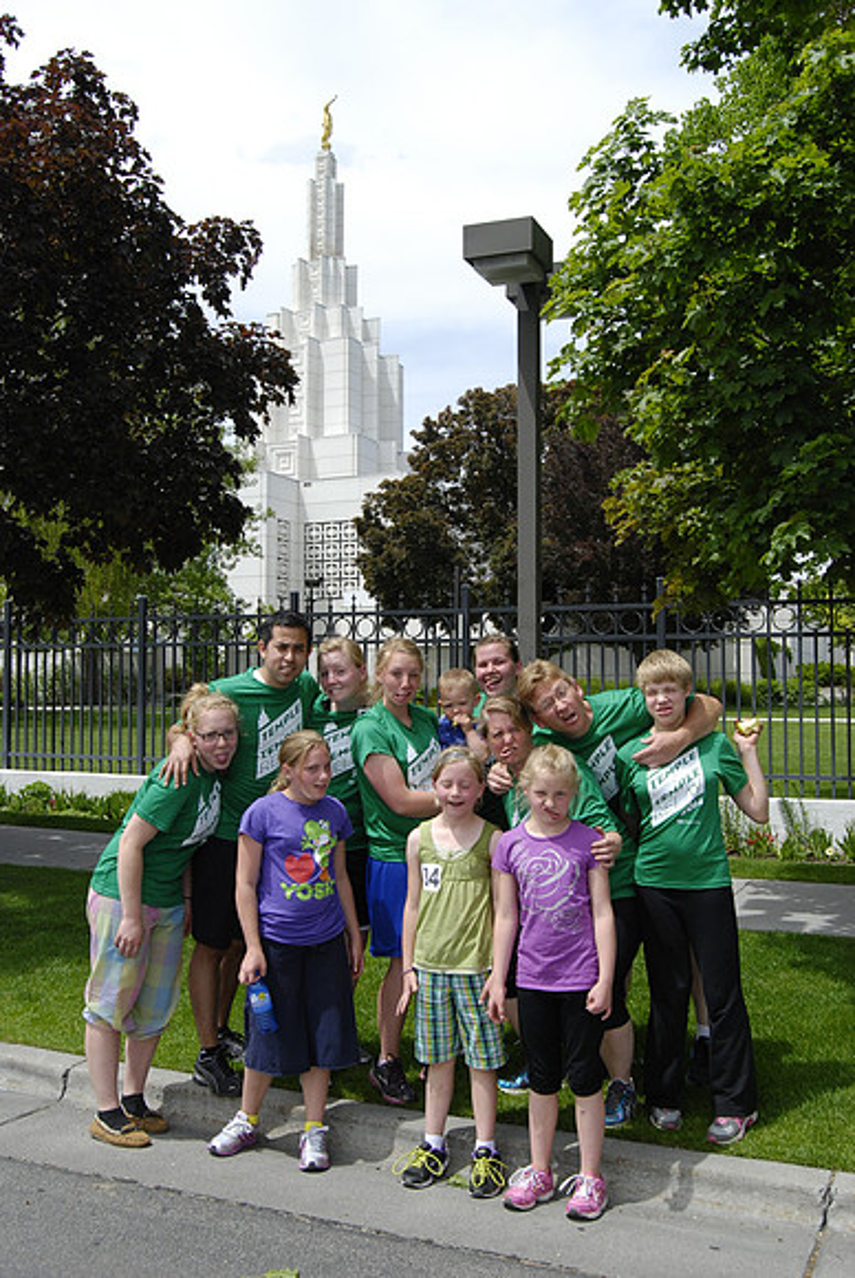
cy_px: 639
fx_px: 1226
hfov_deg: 38.4
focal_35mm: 34
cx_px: 428
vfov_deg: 55.1
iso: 400
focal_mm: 23
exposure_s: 1/500
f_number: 10
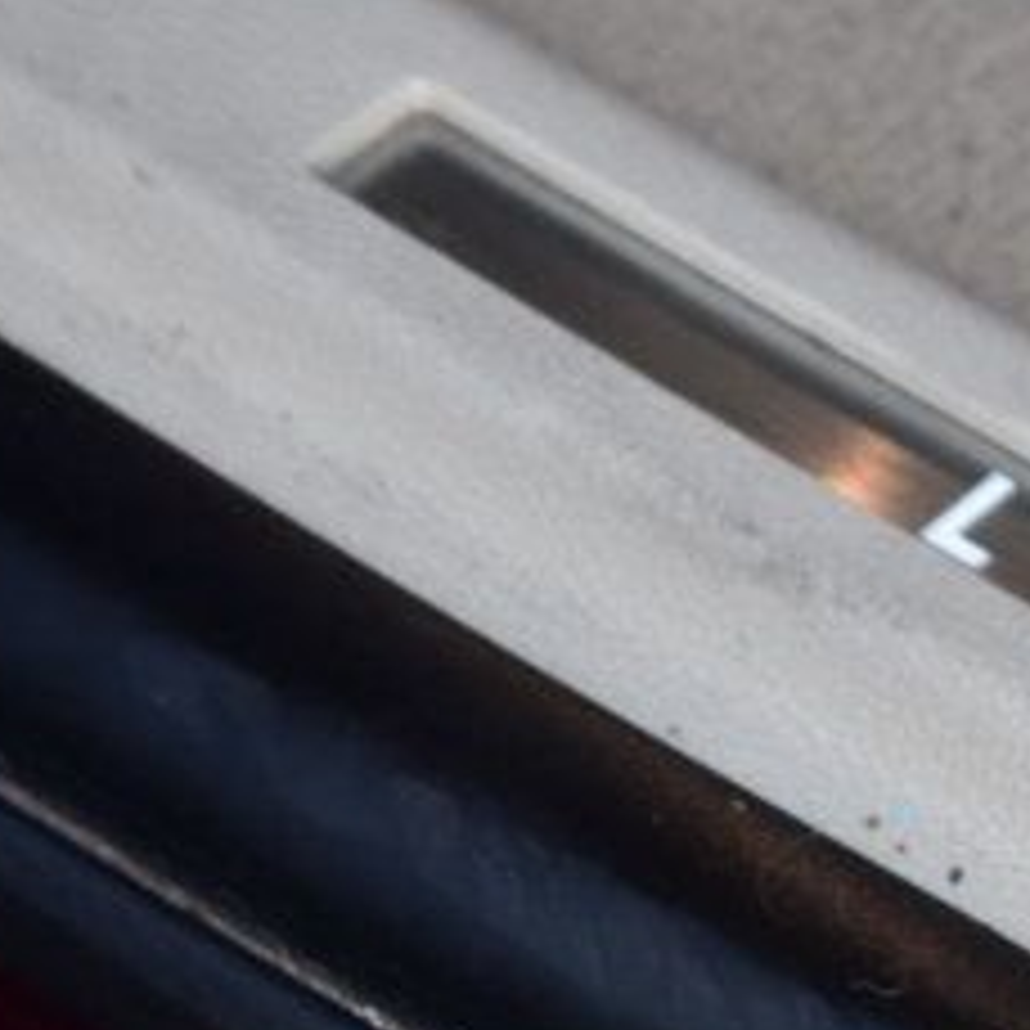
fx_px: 10567
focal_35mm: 314
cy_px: 1259
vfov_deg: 5.6
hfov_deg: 5.4
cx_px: 2163
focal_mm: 55
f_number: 6.3
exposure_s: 1/20
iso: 400
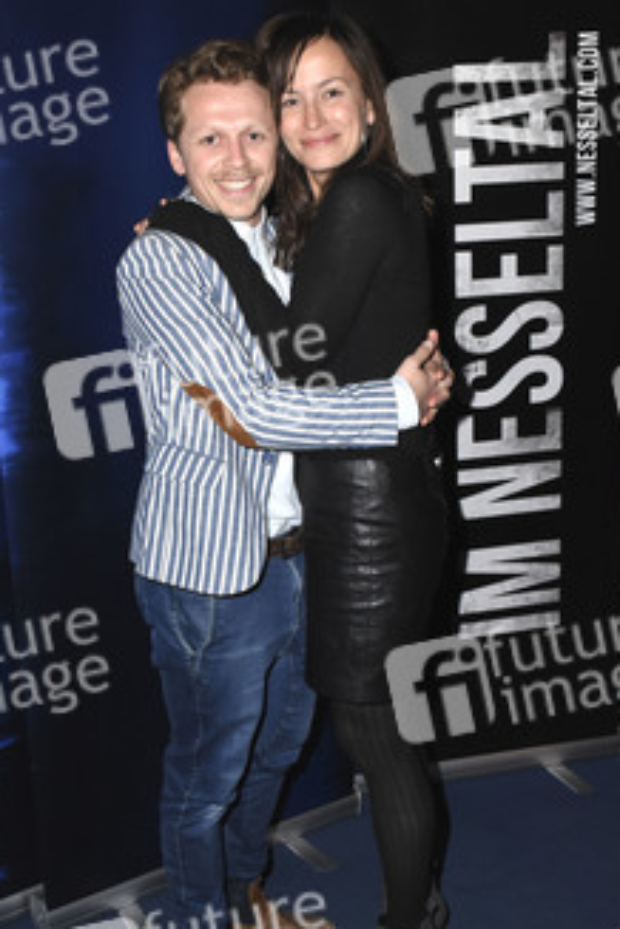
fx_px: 1137
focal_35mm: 44
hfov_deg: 30.5
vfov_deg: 44.4
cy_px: 534
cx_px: 273
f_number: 6.3
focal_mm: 24
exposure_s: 1/60
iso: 1600
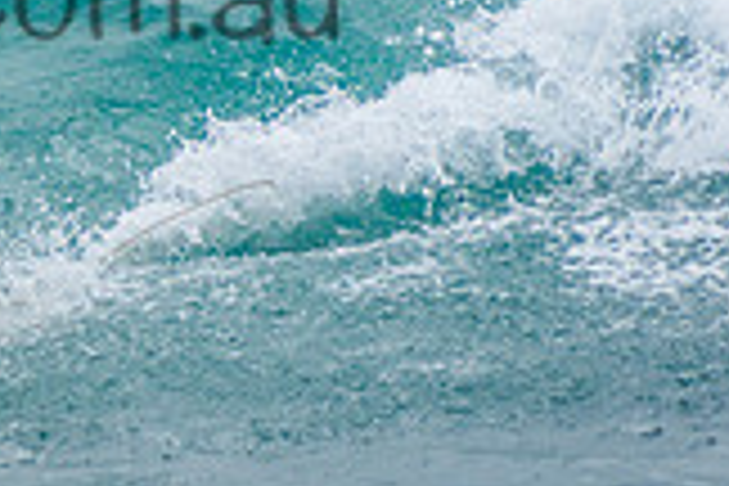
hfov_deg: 1.0
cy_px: -65
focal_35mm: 2169
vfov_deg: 0.6
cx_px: -135
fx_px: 43919
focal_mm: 400
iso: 400
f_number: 5.6
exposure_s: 1/2000
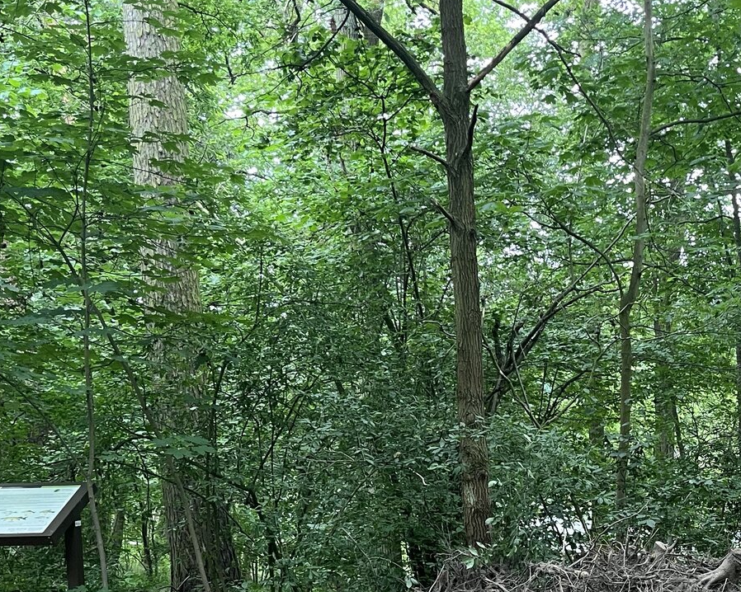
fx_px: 1250
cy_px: 545
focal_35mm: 57
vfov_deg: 25.7
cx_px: 625
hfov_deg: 31.9
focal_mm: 5.1
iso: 125
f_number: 1.6
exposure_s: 1/73
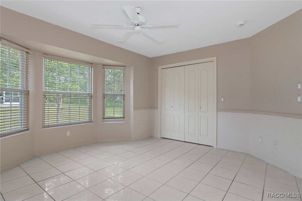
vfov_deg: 67.3
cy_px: 100
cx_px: 151
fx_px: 151
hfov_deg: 90.0
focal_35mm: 18
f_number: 8
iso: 320
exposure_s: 1/3
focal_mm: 12
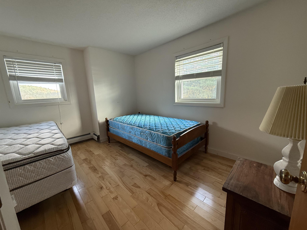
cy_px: 115
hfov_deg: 102.1
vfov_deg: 85.7
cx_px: 154
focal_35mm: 14
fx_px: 124
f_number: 2.2
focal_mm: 2.22
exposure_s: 1/99
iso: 250
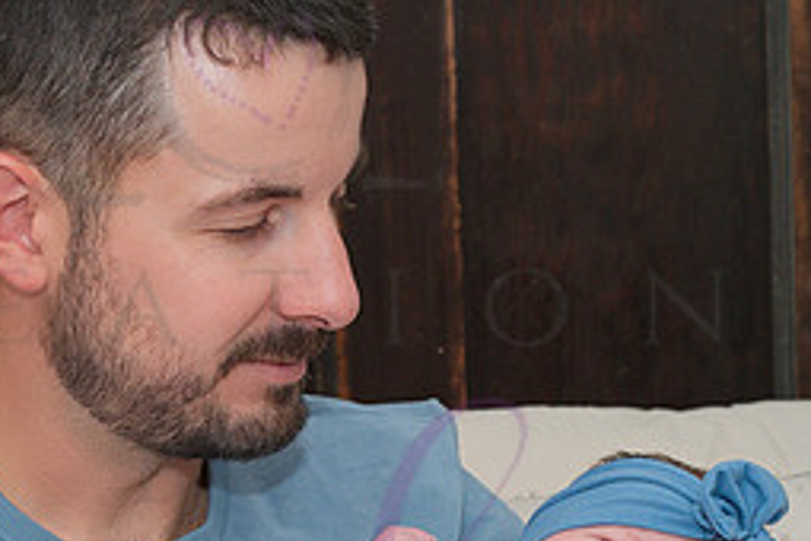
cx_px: 267
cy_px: 463
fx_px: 3018
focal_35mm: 134
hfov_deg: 15.3
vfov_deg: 10.2
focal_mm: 59
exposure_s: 1/320
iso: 800
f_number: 9
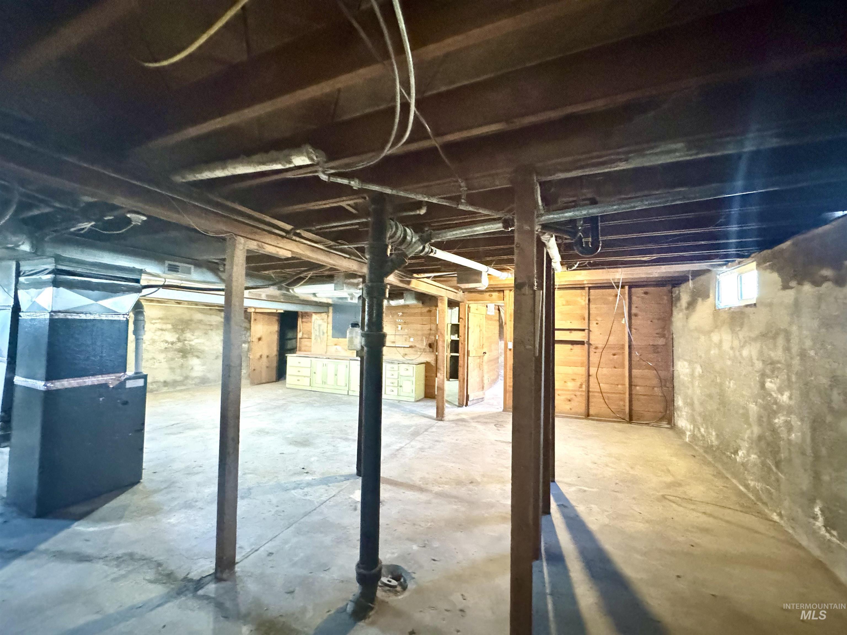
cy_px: 318
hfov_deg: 102.1
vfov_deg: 85.7
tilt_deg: +0.6
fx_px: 343
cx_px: 424
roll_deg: -2.0
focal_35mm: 14
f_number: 2.2
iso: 2000
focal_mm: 2.22
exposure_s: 1/20
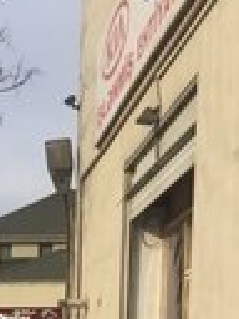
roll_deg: +0.2
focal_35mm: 112
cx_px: -122
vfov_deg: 15.5
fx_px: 1031
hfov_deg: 12.5
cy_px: 546
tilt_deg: -6.4
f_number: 2.2
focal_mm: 4.15
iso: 32
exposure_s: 1/2198
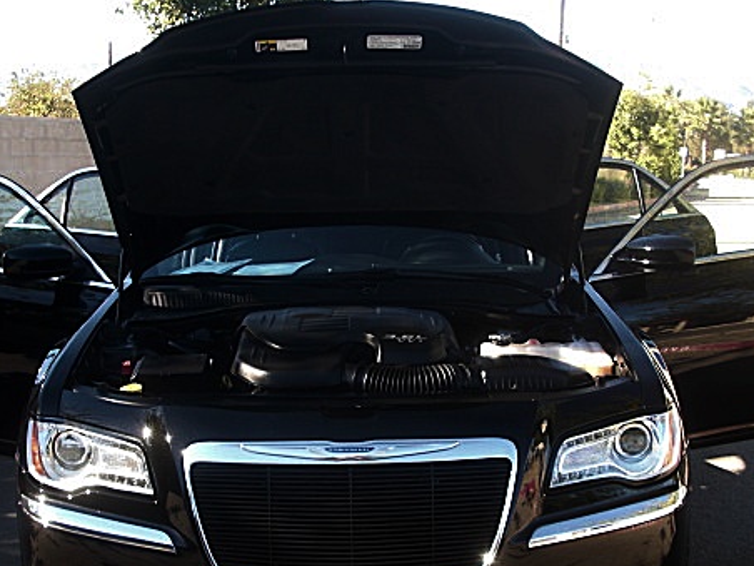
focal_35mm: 51
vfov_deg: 28.4
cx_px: 359
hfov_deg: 37.5
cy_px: 371
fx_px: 1111
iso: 50
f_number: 2.8
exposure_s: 1/100
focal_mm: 6.3
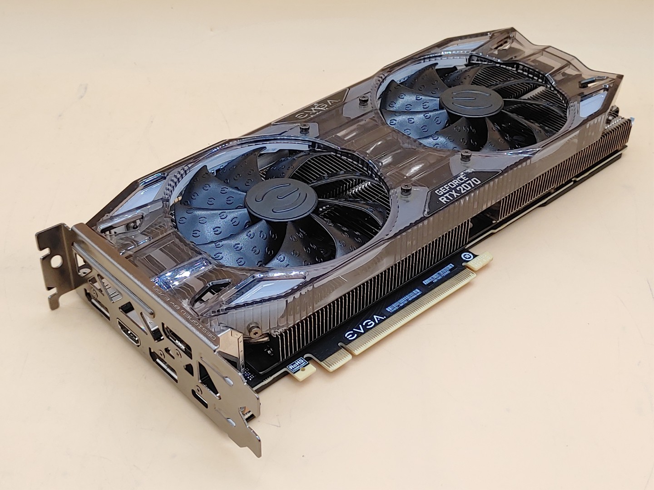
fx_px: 926
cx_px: 327
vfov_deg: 29.7
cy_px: 245
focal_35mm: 49
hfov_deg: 38.9
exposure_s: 1/120
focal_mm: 4.36
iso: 50
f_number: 1.8
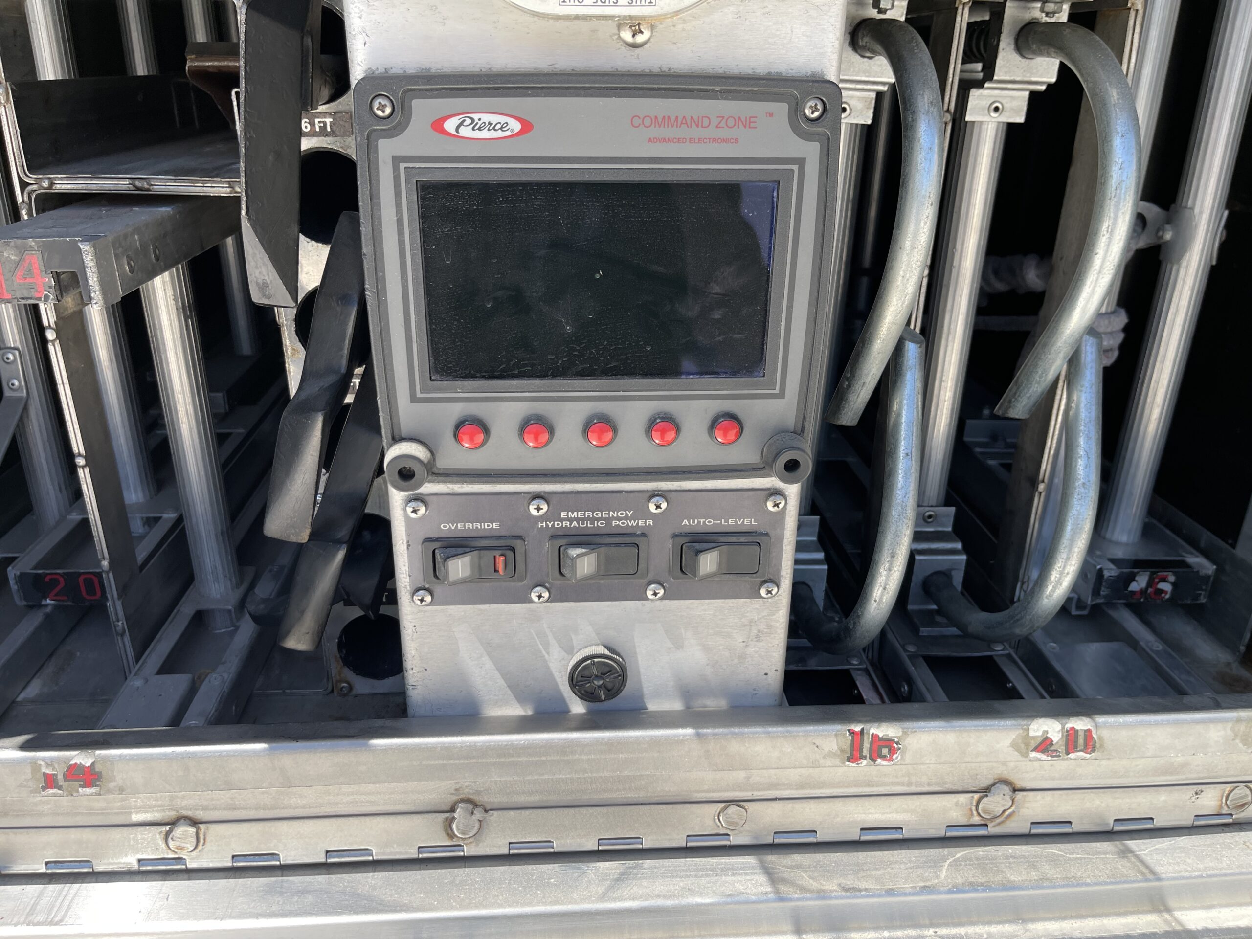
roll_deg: -1.8
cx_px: 626
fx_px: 940
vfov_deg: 53.1
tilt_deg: -22.2
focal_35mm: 26
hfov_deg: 67.3
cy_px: 470
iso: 32
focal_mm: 5.1
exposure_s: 1/848
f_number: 1.6
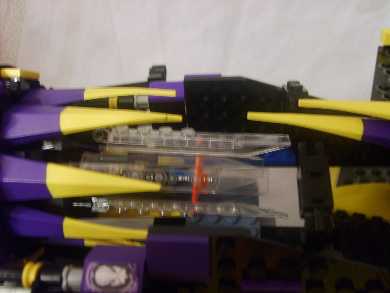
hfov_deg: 52.6
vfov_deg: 40.7
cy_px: 146
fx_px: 394
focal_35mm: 35
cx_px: 195
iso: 140
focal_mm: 5.8
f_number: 2.8
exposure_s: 1/6
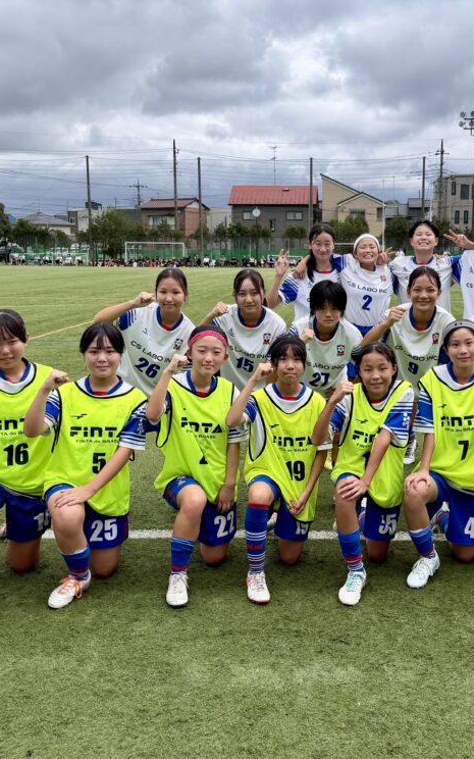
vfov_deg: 55.3
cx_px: 305
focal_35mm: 35
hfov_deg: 36.0
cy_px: 374
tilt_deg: -7.3
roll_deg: -0.1
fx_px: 723
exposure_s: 1/3021
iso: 80
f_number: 1.78
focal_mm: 6.76
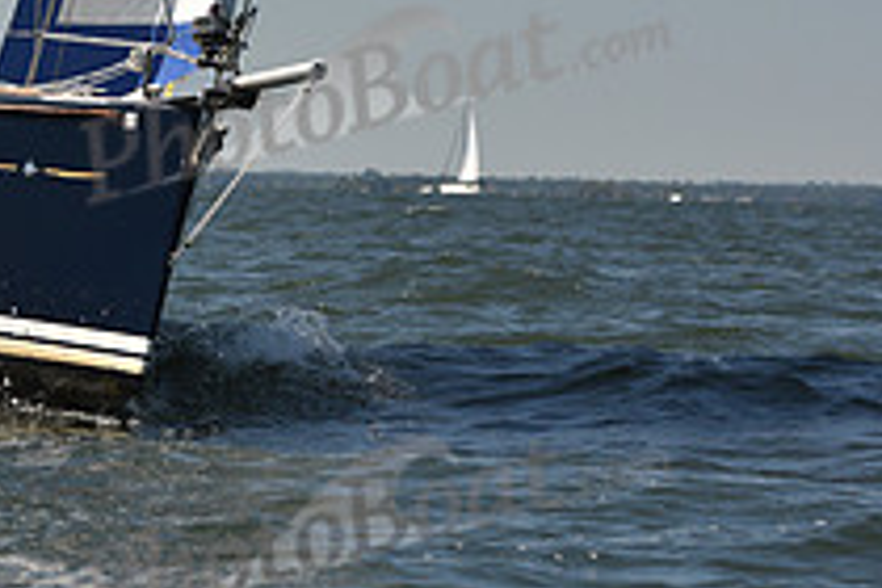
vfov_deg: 5.0
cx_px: -134
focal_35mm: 276
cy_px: -65
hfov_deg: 7.4
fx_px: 6761
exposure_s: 1/1250
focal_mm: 100
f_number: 4.5
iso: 250
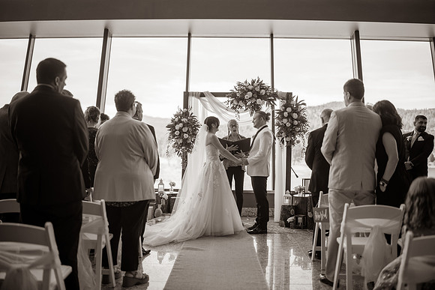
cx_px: 218
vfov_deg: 37.8
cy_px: 145
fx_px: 424
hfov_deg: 54.3
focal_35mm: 35
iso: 100
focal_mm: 35
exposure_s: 1/500
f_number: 1.4
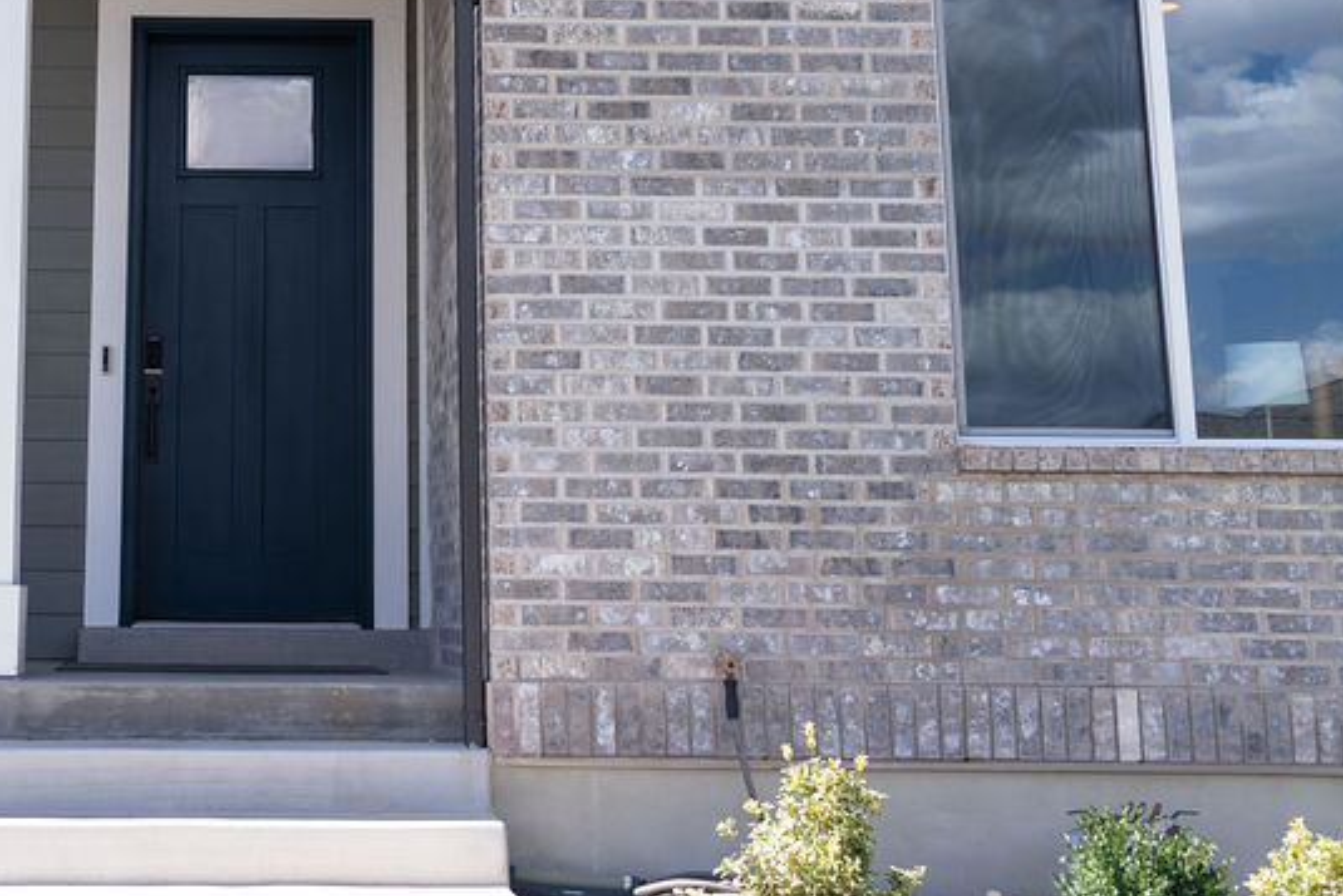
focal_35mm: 67
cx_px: 228
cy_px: 77
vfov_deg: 19.9
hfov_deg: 29.2
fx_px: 2500
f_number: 4.5
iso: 125
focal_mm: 35
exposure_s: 1/250
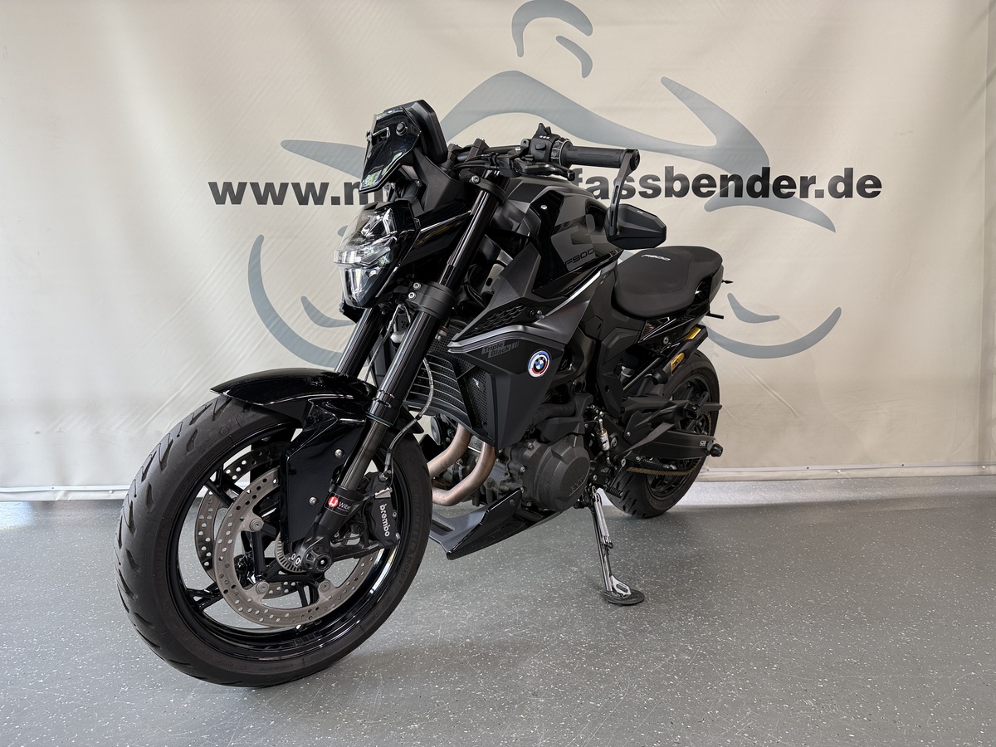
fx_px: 691
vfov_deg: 56.8
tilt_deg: -3.0
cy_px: 374
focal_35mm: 24
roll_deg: +0.9
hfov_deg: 71.6
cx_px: 498
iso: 100
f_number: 1.78
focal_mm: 6.76
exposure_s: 1/100
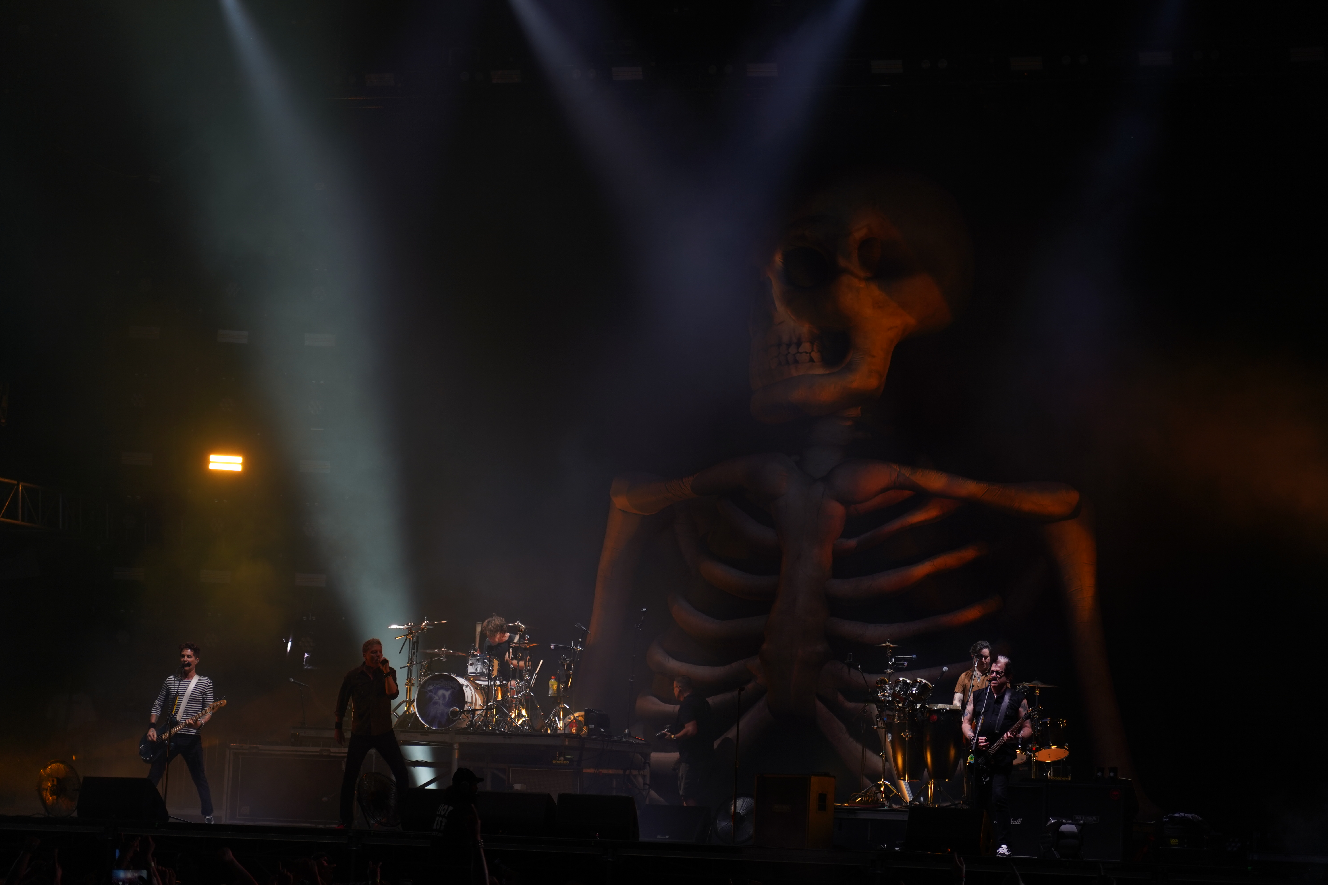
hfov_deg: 19.5
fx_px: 3873
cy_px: 442
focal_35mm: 105
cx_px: 664
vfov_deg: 13.0
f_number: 4
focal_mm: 105
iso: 200
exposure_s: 1/125
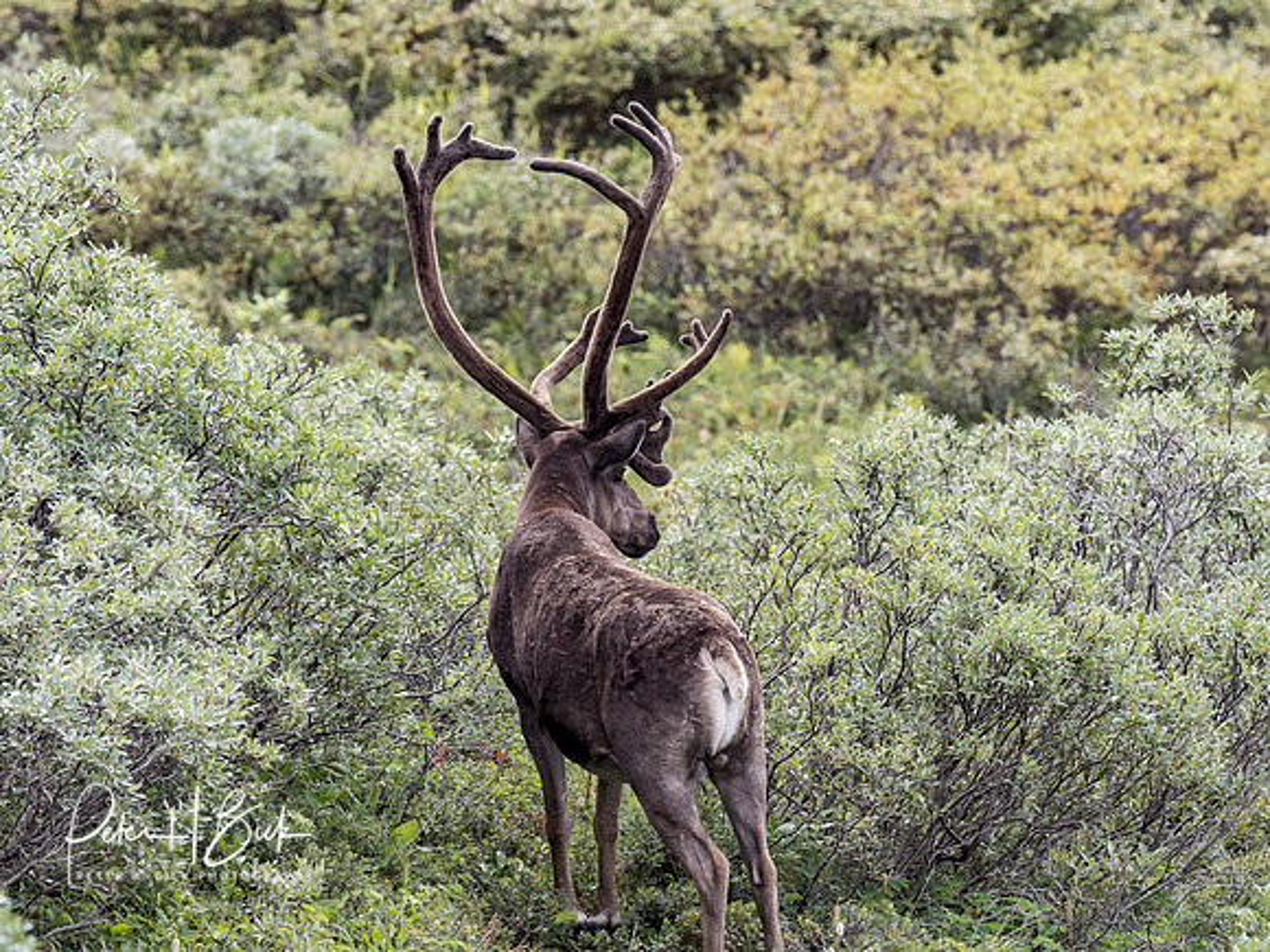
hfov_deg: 3.3
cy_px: 476
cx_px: 635
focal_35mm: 601
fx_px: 22050
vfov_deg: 2.5
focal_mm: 300
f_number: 5
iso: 500
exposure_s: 1/250
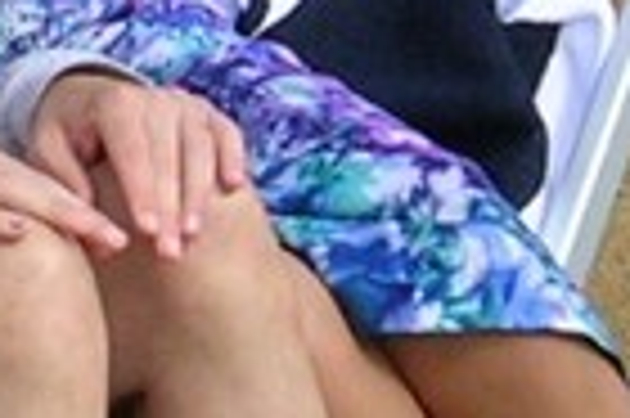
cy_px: -40
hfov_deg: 5.1
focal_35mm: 404
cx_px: 81
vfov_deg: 3.4
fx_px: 7062
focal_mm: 8
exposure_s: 1/271
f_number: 6.4
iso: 50
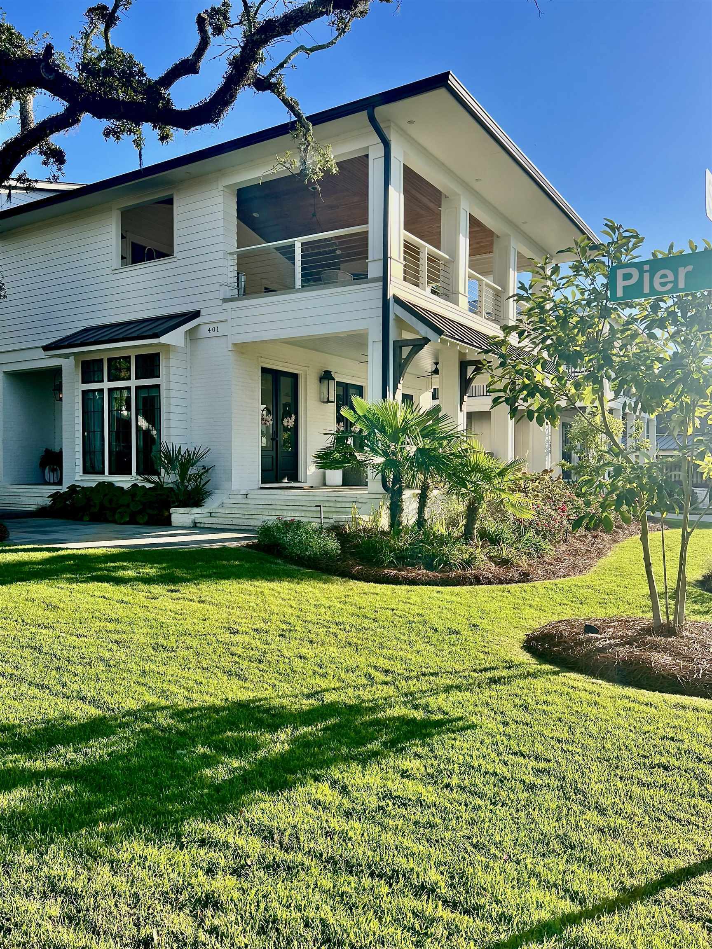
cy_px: 474
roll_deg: -0.1
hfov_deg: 53.1
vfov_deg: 67.3
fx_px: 713
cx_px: 356
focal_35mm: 26
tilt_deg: -0.1
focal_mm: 5.7
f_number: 1.5
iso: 50
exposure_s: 1/1901
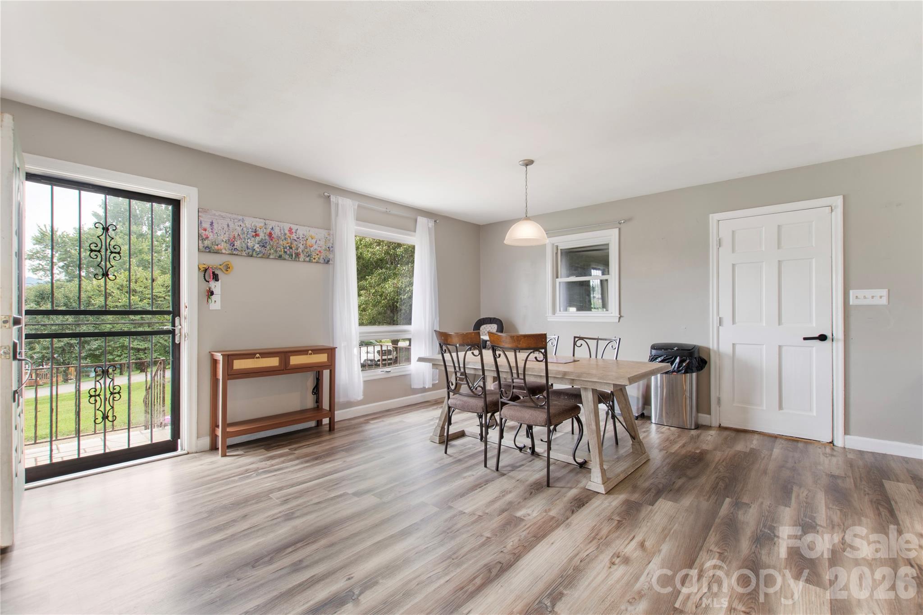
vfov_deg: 77.3
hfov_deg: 100.4
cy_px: 308
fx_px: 385
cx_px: 462
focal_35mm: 15
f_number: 8
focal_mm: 10
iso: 100
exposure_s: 2
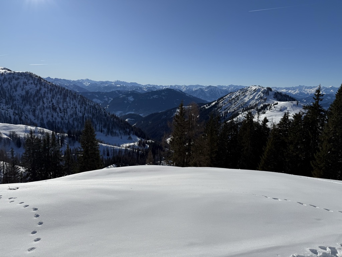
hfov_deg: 71.6
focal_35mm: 24
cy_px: 128
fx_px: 237
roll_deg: -1.3
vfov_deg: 56.8
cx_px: 171
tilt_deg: -11.0
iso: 80
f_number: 1.78
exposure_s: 1/14286
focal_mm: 6.76
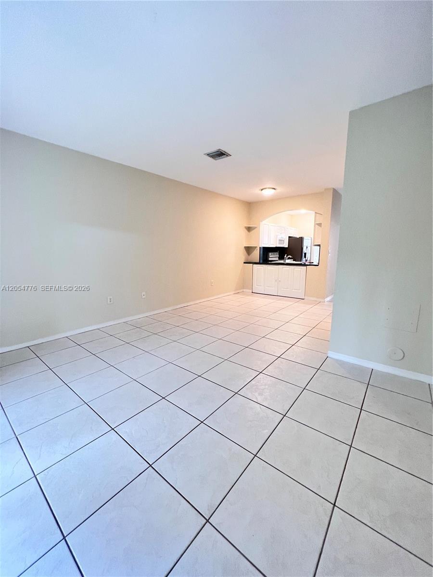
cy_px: 288
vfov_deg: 106.2
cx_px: 216
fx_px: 217
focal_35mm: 13
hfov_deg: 89.9
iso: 160
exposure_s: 1/60
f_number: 1.8
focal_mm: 1.57
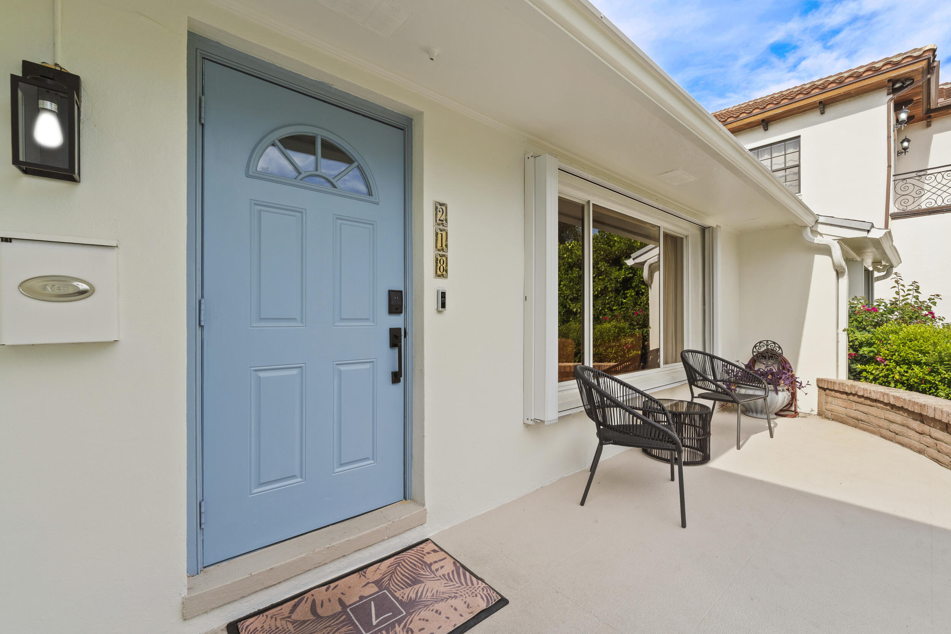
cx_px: 476
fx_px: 370
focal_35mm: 14
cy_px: 317
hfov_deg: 104.3
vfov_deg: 81.2
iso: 250
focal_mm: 14
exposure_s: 1/250
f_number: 9
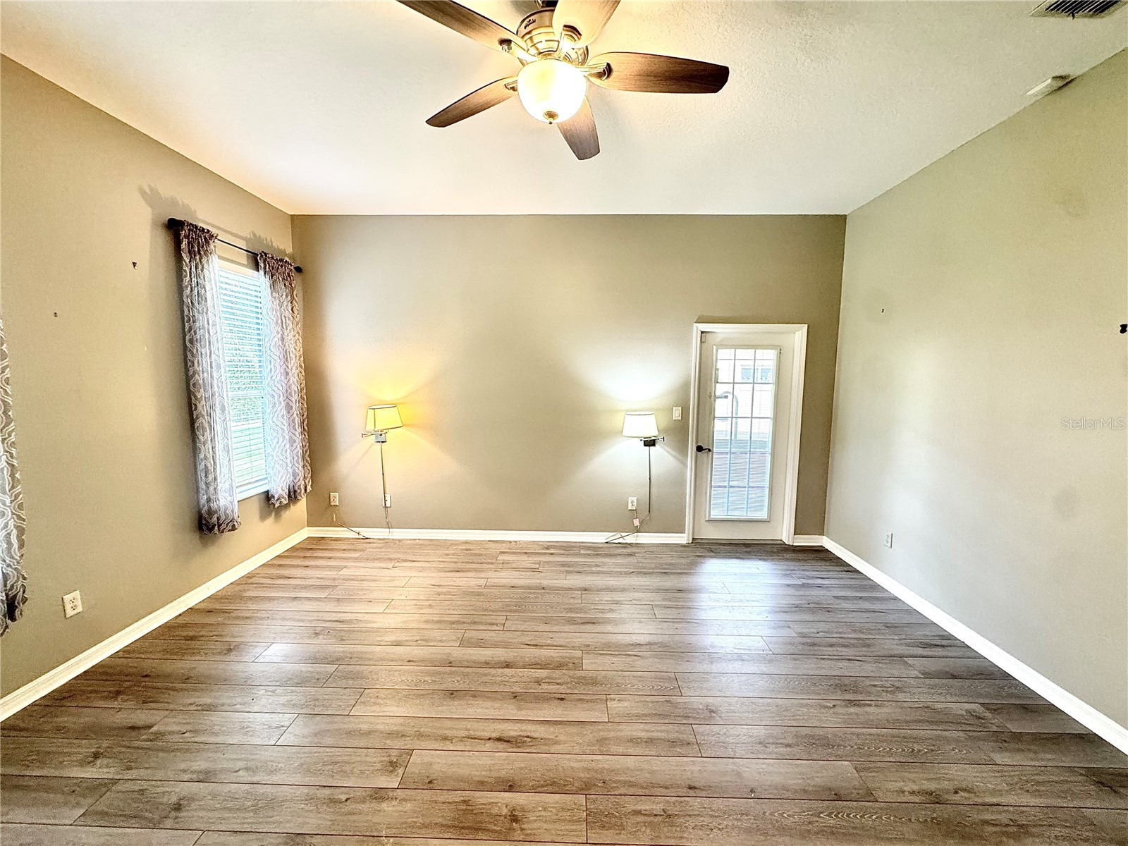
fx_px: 456
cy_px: 423
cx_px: 564
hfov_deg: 102.1
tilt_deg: -6.5
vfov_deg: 85.7
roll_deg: -1.1
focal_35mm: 14
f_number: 2.2
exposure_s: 1/60
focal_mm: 2.22
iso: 320
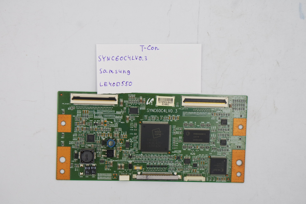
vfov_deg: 18.9
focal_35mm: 72
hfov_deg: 28.1
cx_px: 153
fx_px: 612
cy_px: 102
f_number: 5.6
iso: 200
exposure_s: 1/125
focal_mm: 27
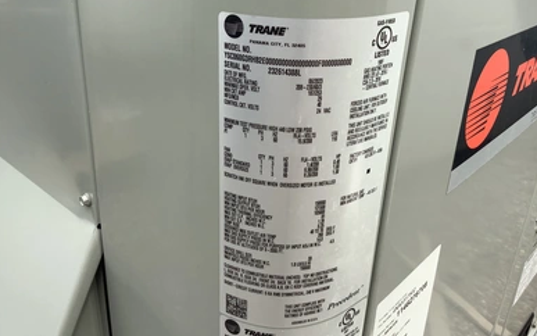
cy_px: 137
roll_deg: -2.2
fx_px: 498
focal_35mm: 34
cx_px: 273
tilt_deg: -24.3
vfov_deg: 37.2
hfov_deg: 56.7
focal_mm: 3.3
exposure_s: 1/840
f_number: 2.4
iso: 25
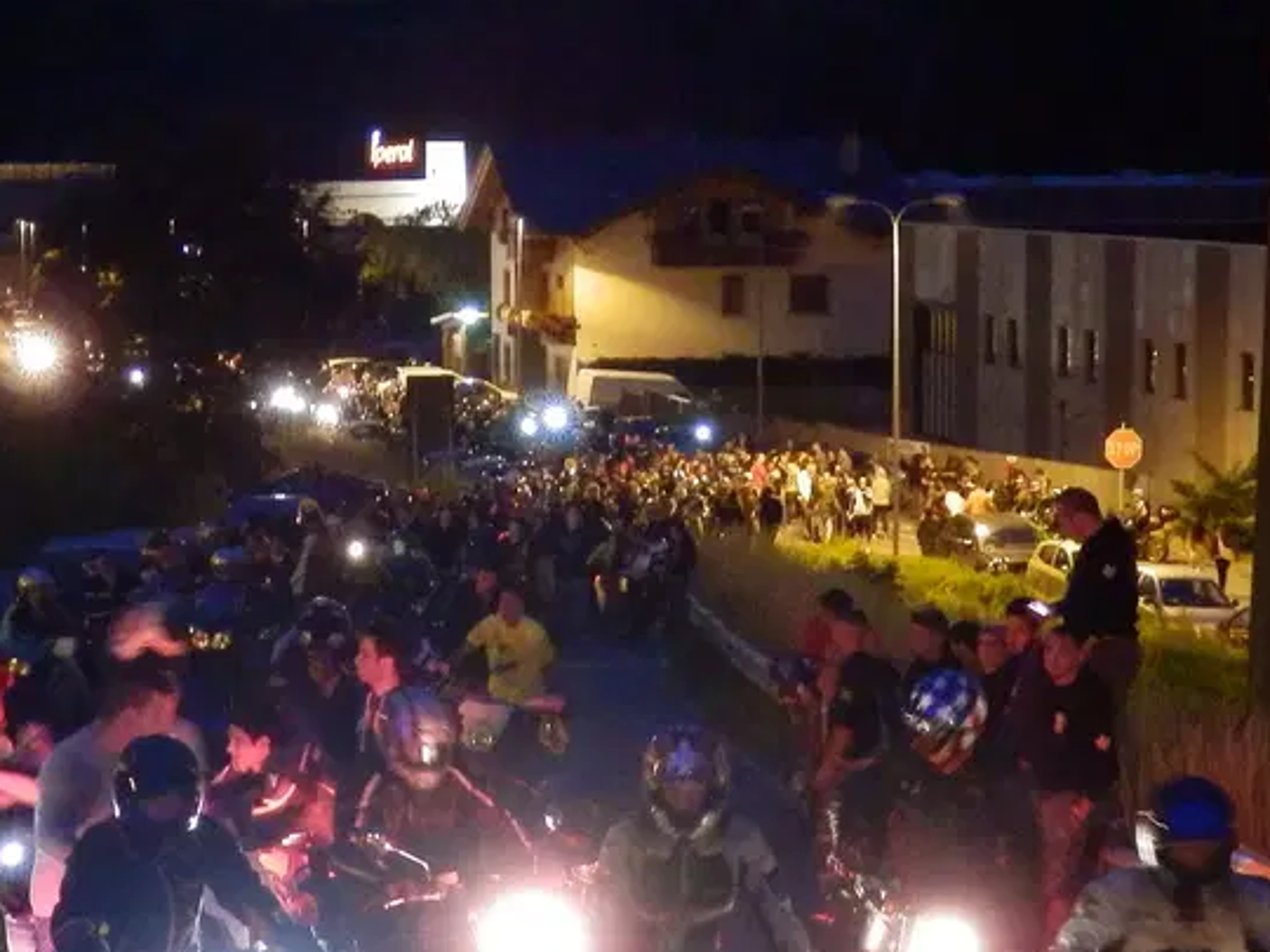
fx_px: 3669
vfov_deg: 14.8
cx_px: 543
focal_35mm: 100
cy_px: 400
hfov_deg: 19.6
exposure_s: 1/4
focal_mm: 8
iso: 1600
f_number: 3.8
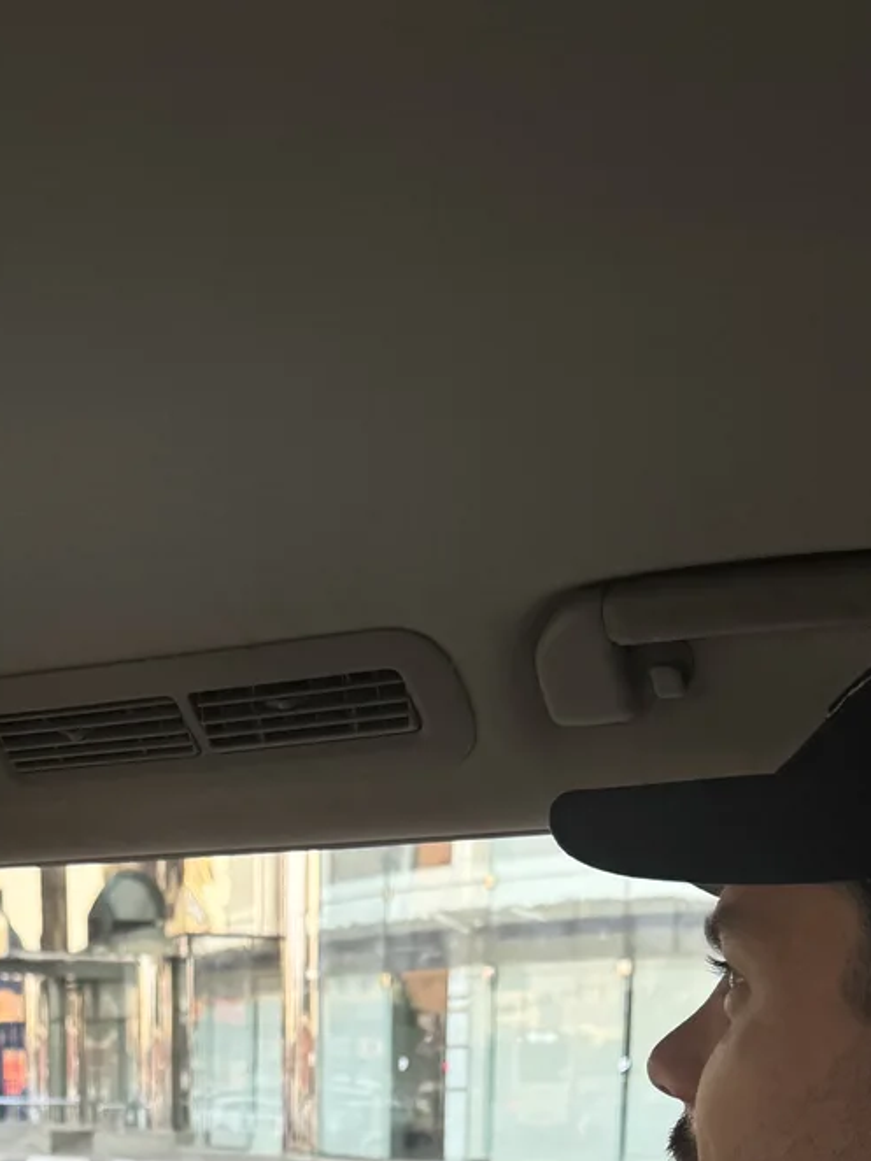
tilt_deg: -7.3
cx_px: 326
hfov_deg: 25.2
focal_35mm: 58
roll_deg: +0.7
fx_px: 1945
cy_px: 1401
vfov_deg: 28.7
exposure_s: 1/183
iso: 64
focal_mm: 6.76
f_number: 1.78
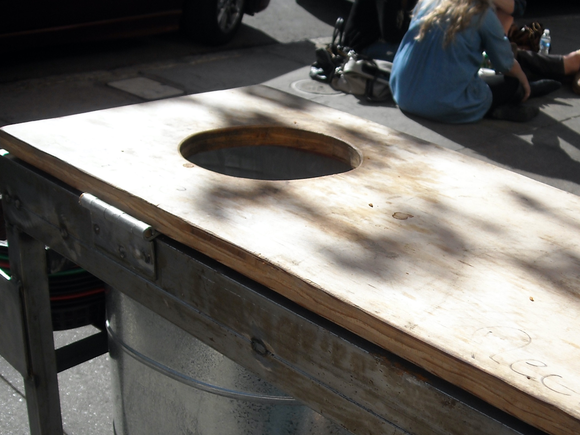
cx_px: 366
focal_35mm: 54
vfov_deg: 26.7
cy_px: 327
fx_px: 905
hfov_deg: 35.3
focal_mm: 5.7
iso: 64
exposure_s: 1/239
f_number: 5.6
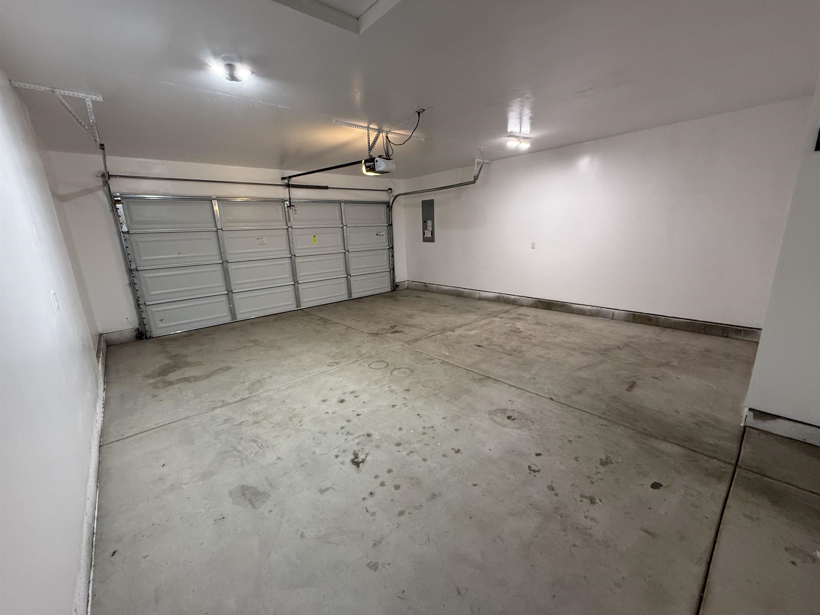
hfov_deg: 102.1
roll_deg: +2.4
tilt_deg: -13.6
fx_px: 332
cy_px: 308
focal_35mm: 14
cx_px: 410
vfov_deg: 85.7
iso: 400
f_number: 2.2
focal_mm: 2.22
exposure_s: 1/120
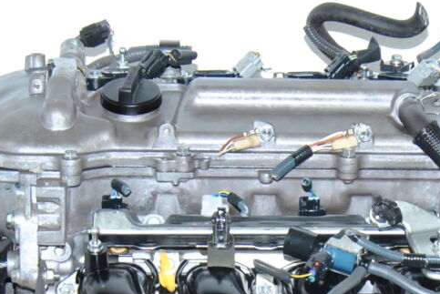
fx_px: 1823
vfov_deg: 9.1
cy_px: 369
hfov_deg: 13.7
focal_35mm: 149
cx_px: 357
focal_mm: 30
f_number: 9
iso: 800
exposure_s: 1/200
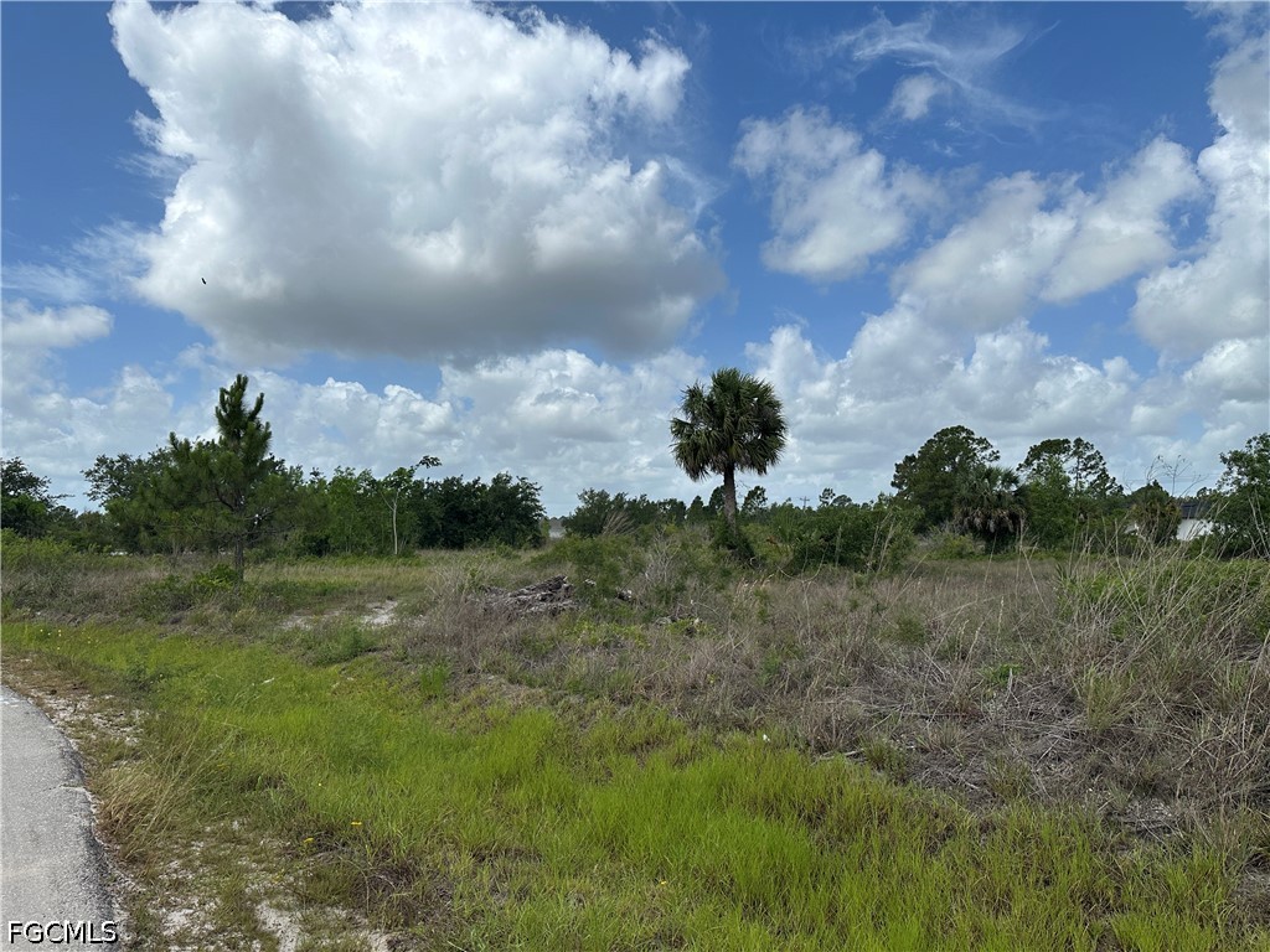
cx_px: 635
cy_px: 476
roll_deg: +0.0
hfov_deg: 71.6
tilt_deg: +5.5
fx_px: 881
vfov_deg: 56.8
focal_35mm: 24
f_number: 1.78
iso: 80
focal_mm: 6.86
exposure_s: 1/7042
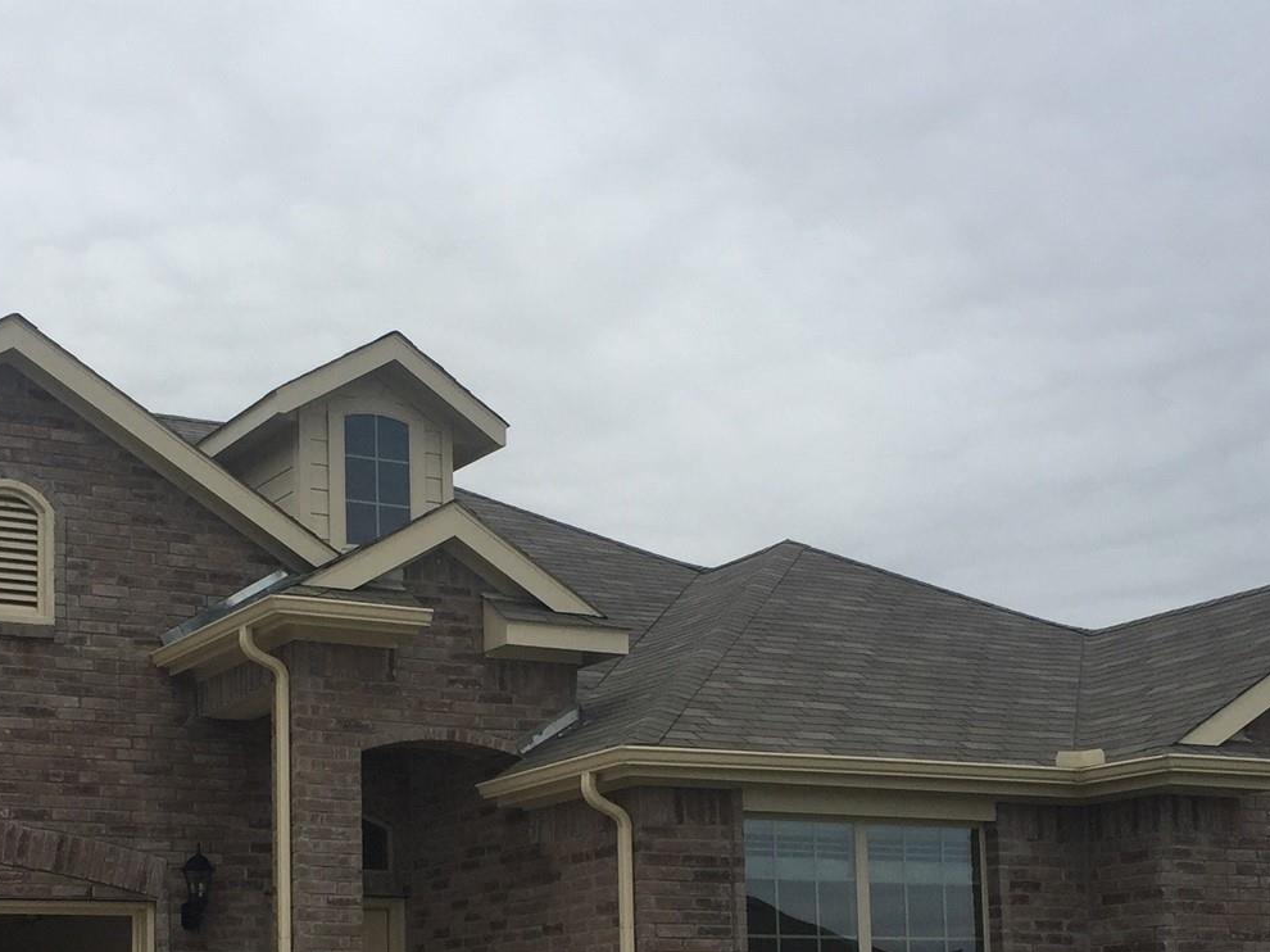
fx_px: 2201
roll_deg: -0.3
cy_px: 903
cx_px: 434
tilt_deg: +6.3
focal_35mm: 60
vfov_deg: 23.6
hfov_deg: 32.0
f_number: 2.2
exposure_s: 1/3049
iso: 32
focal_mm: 4.15
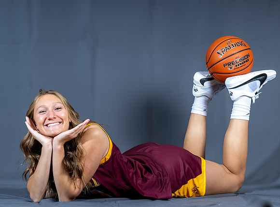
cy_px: 121
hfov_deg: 13.3
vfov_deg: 9.8
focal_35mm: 149
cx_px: 127
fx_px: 1199
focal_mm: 115
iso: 200
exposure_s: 1/200
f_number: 8
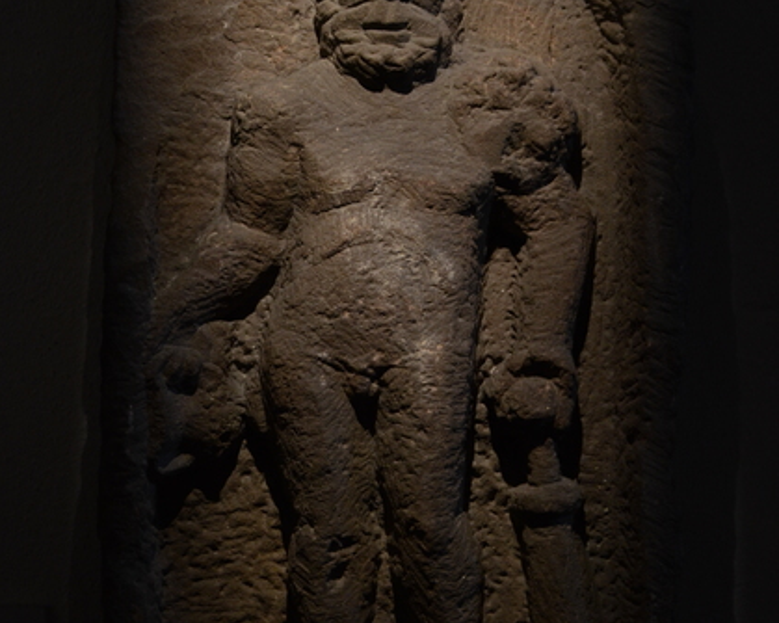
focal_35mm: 98
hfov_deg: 19.6
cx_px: 385
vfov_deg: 15.7
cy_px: 299
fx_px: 2259
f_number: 4.8
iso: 1250
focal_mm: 44
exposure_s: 1/60
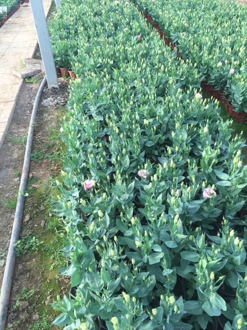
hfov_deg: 48.2
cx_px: 124
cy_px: 165
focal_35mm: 29
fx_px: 276
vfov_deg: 61.7
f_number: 2.2
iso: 40
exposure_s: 1/100
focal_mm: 4.15
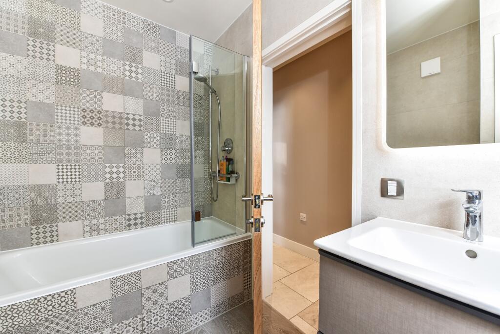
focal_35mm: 14
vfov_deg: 81.3
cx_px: 250
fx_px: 195
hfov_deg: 104.2
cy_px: 167
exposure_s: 1/40
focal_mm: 14
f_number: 7.1
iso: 400
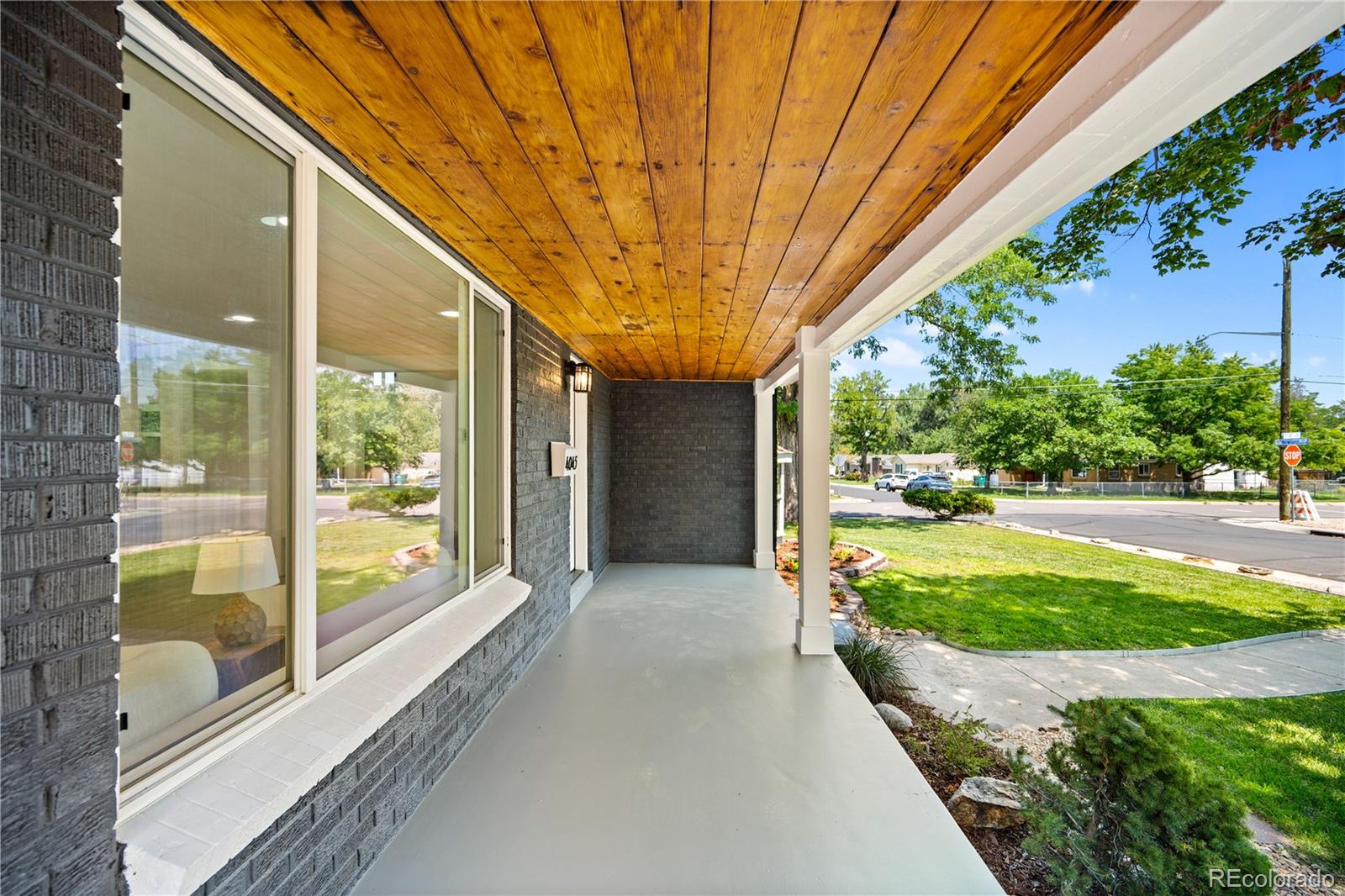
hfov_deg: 104.3
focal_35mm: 14
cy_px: 448
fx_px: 523
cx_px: 672
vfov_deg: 81.2
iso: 400
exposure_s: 1/40
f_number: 4
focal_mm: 14
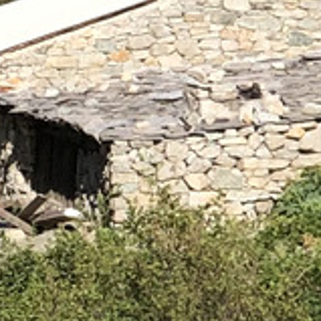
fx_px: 4847
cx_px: -705
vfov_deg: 3.8
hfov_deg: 3.7
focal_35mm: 462
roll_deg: -1.0
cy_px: 79
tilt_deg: -5.4
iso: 16
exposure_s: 1/750
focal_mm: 6
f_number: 2.4
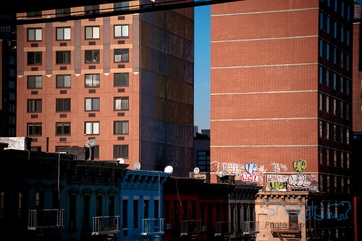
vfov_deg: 13.0
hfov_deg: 19.5
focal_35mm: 105
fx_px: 1054
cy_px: 120
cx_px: 181
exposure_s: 1/320
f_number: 9
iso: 200
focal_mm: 70
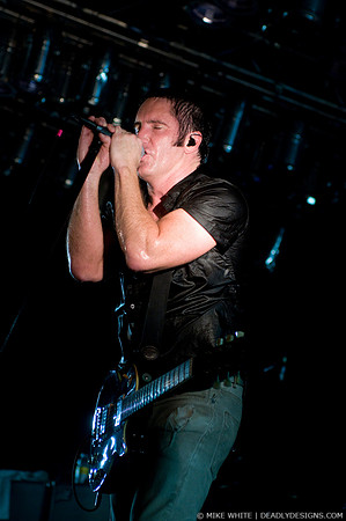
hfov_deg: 13.0
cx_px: 173
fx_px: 1517
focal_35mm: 105
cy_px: 260
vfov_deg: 19.5
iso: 1000
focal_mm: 70
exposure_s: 1/160
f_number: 3.5
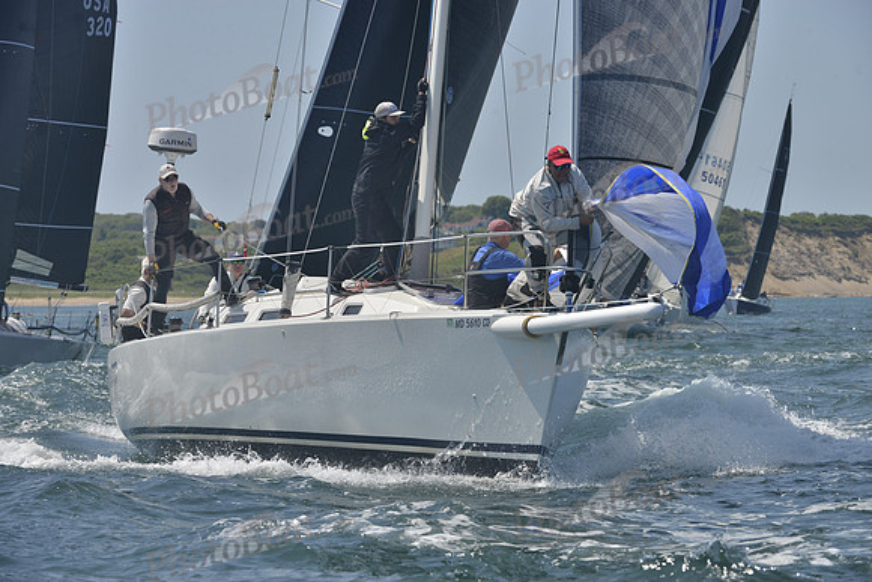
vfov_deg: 6.9
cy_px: 291
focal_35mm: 200
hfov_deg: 10.3
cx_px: 436
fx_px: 4845
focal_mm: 200
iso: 280
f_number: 10
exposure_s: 1/800
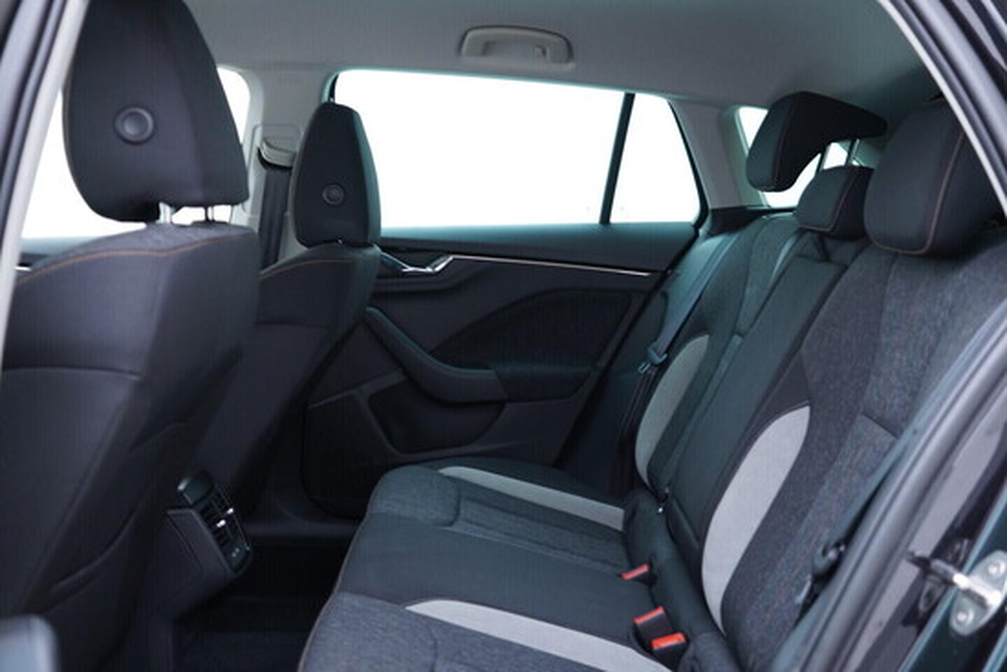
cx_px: 504
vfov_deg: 36.9
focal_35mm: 36
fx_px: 1007
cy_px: 336
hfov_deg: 53.1
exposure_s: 1/40
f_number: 2.8
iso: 400
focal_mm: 24
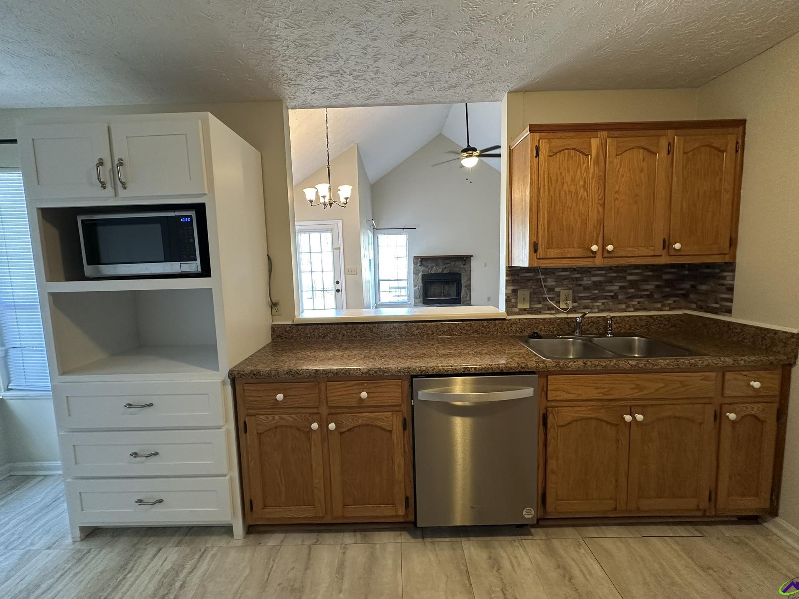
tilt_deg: -5.0
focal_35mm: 15
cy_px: 295
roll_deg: +1.0
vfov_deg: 81.8
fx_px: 346
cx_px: 391
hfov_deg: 98.1
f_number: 2.2
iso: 200
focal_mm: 2.22
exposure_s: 1/60
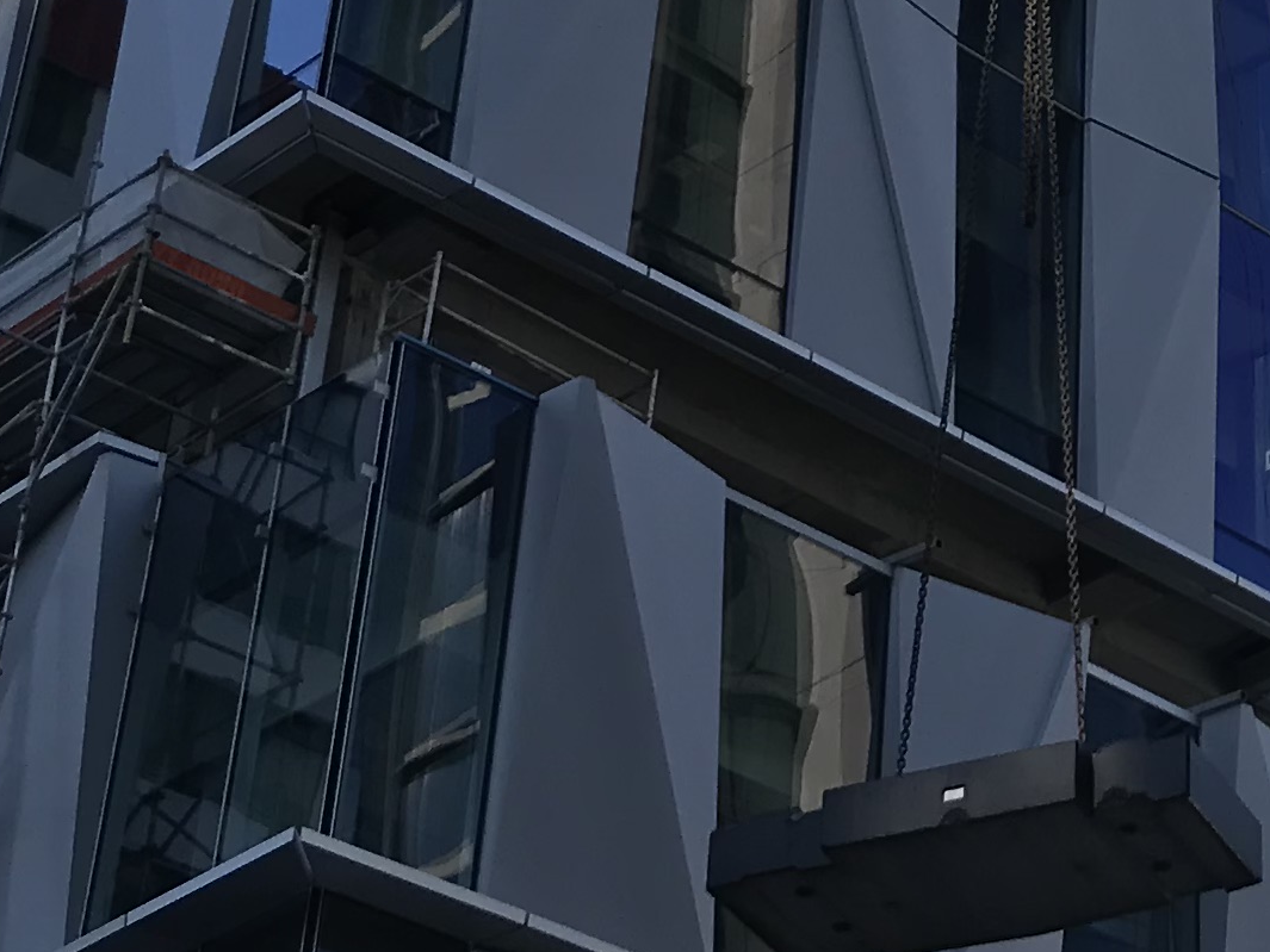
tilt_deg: +39.9
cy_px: -81
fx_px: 3889
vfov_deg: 13.7
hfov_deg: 17.5
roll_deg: +4.8
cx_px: 1609
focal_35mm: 106
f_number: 1.8
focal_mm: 3.99
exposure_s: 1/798
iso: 20
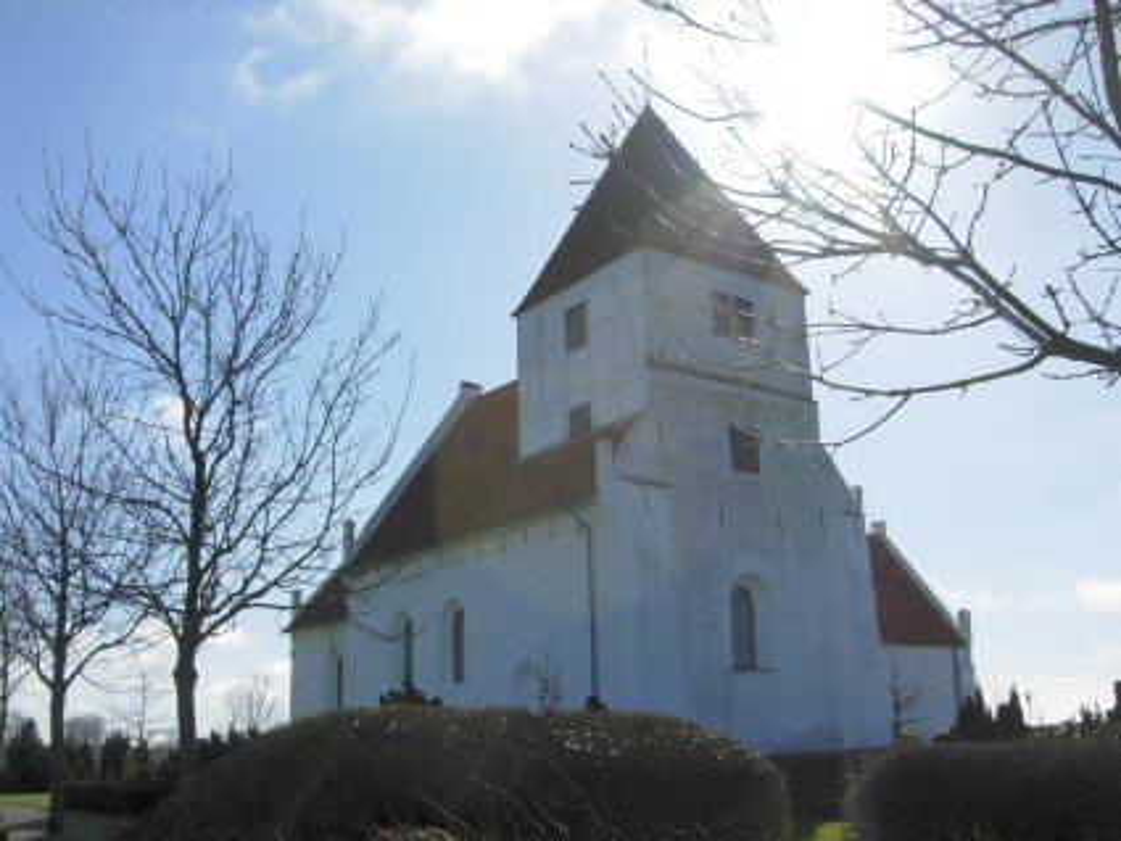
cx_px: 560
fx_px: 1166
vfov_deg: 39.7
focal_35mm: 36
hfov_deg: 51.3
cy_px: 420
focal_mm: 7.5
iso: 50
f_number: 6.8
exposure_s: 1/395
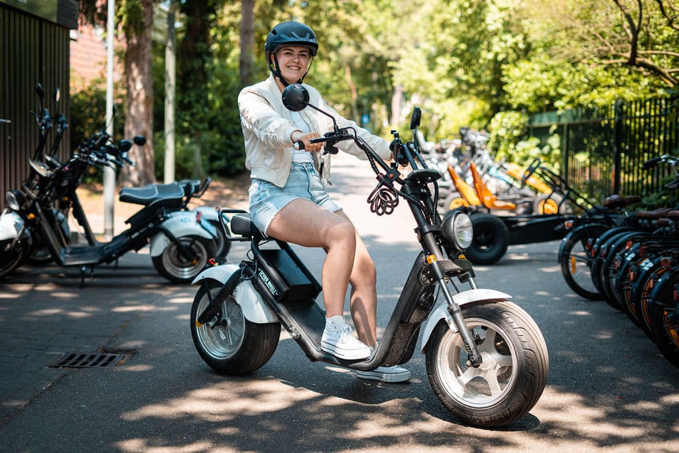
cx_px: 340
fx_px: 943
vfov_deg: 27.0
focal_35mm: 50
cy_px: 226
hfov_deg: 39.6
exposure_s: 1/3200
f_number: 2.2
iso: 640
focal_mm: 50
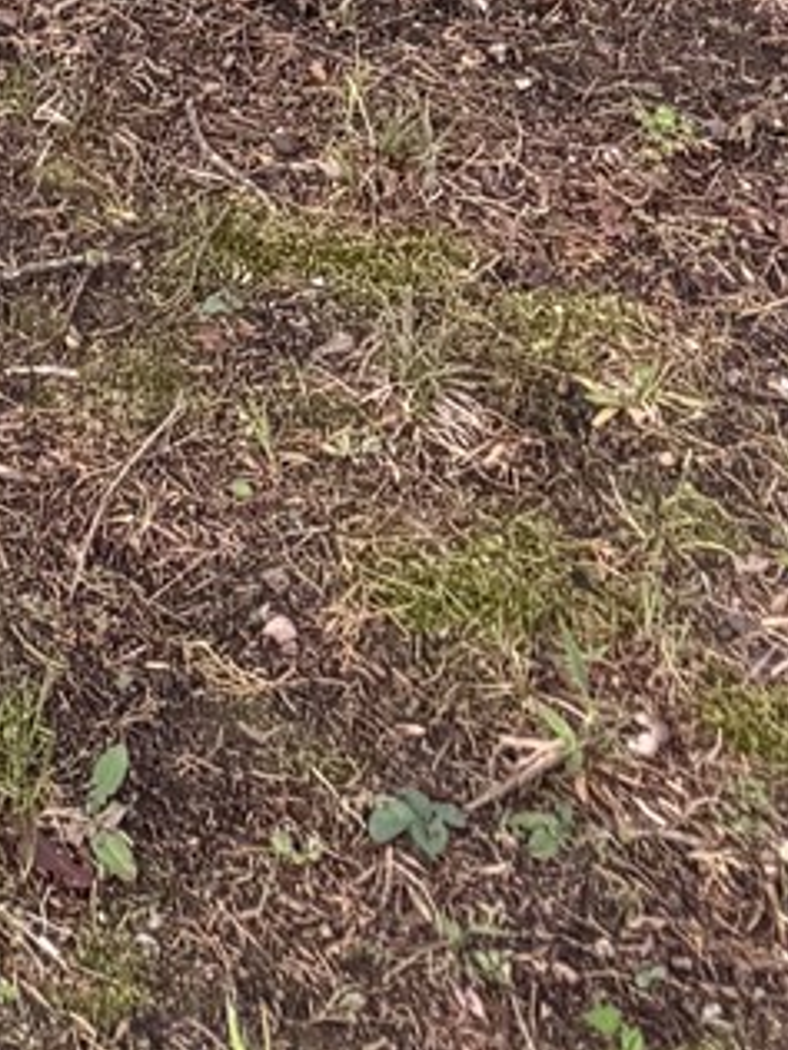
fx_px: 4431
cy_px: -1389
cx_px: -1253
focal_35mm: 146
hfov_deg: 8.9
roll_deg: +0.8
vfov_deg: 11.4
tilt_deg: -9.4
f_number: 1.78
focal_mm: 6.76
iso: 80
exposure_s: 1/612
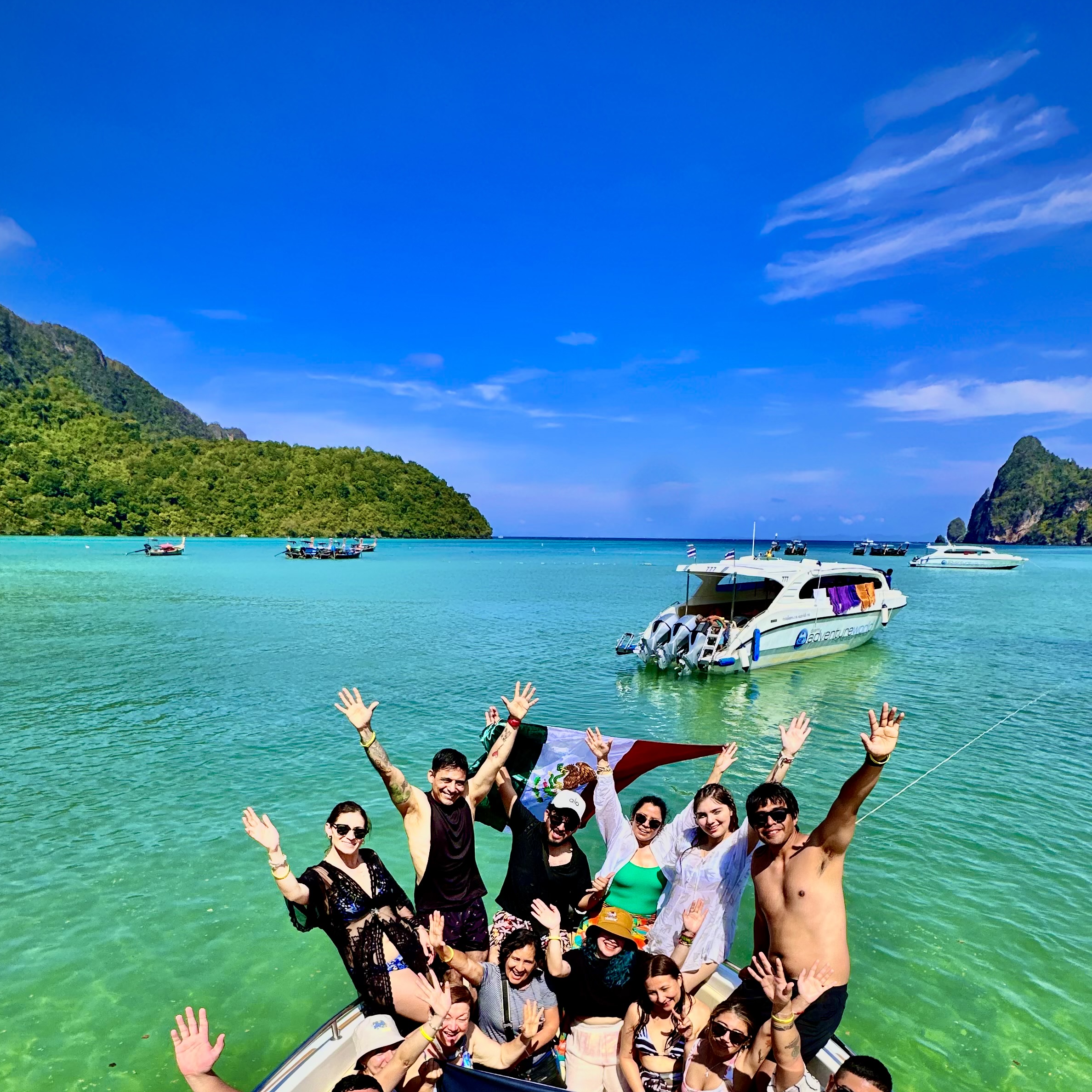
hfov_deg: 72.0
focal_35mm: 21
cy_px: 878
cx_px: 588
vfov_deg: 65.4
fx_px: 749
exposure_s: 1/2618
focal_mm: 2.22
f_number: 2.2
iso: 50
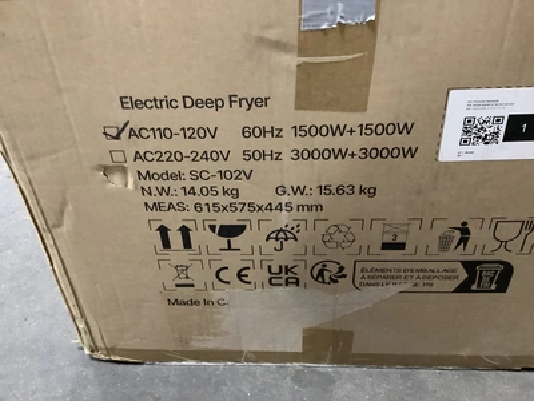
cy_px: 200
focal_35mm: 31
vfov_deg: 45.4
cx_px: 267
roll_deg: +2.6
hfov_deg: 58.4
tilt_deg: -37.6
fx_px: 478
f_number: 2.4
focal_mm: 3.3
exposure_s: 1/20
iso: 800
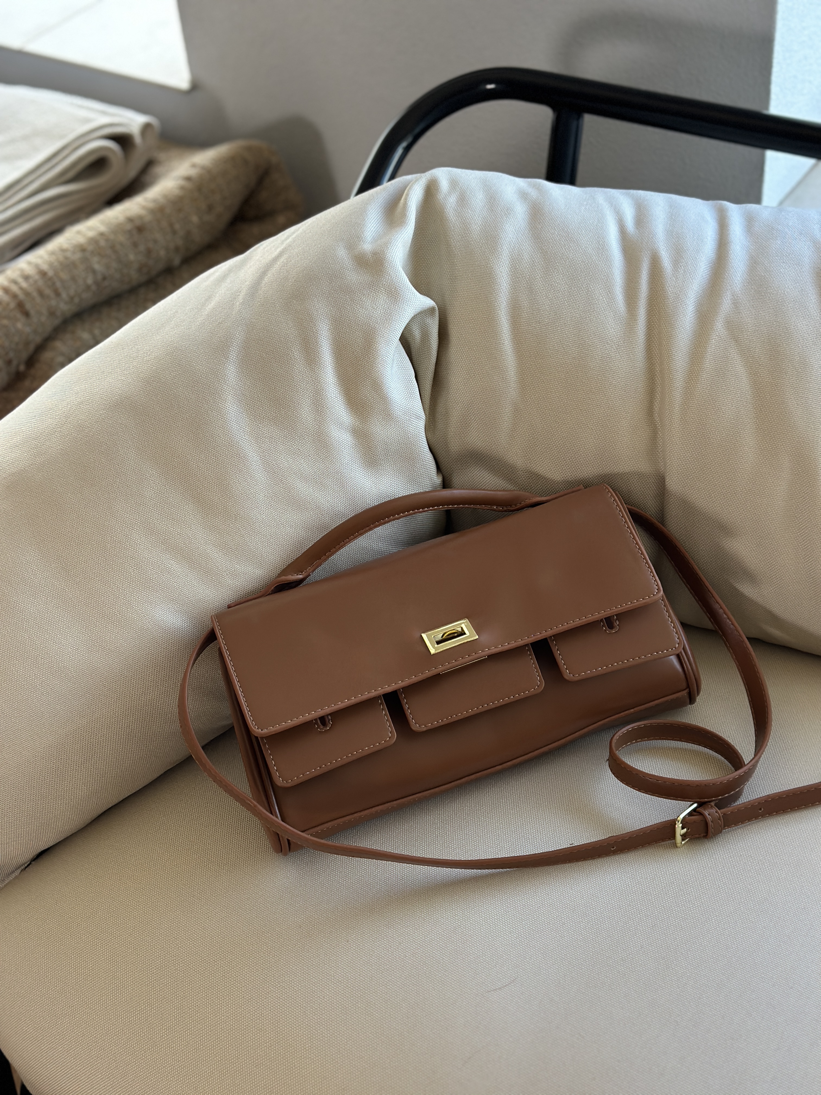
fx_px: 1518
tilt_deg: -39.6
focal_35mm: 48
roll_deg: +6.4
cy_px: 548
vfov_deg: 39.7
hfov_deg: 30.3
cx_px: 410
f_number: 1.78
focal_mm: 6.86
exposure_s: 1/68
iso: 125
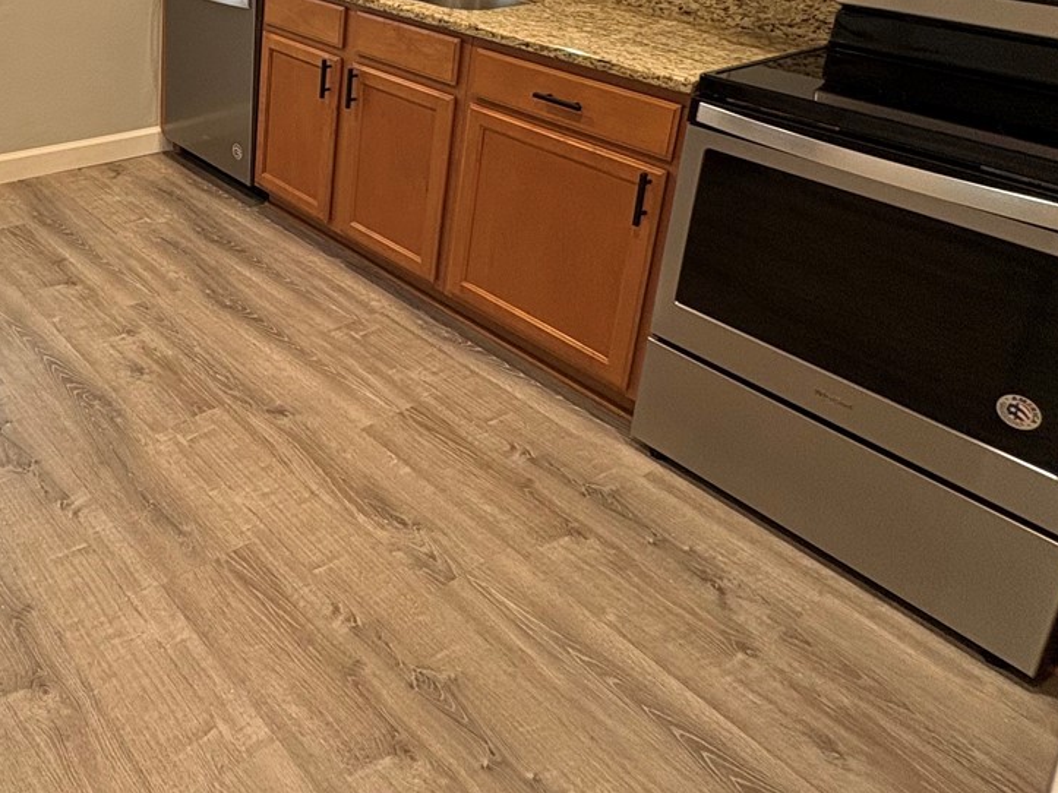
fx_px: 947
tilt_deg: -15.3
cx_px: 184
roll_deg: -2.4
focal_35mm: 31
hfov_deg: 53.7
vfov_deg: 41.8
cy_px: 80
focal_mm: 2.22
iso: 160
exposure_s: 1/60
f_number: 2.2
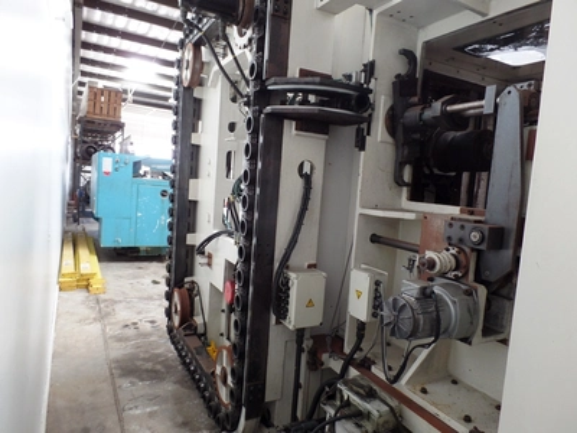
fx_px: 383
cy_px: 216
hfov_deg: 73.9
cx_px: 288
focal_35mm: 23
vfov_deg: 58.9
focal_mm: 4.1
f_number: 2.8
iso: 160
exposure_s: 1/30
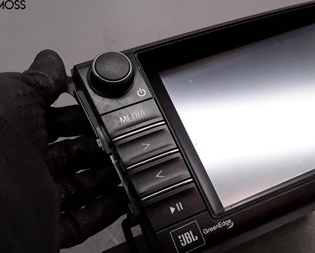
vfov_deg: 43.4
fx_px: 317
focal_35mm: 34
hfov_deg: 52.7
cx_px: 172
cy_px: 123
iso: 100
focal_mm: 2.91
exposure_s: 1/195
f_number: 1.9
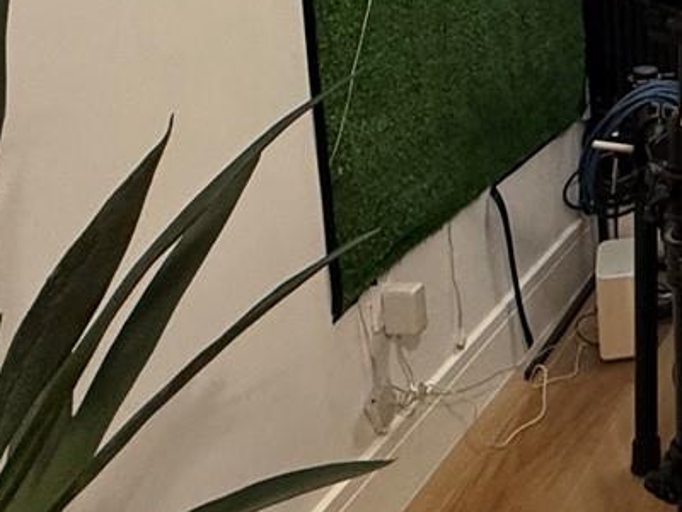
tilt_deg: -8.1
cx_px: 985
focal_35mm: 56
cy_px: -114
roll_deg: -0.2
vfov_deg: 23.6
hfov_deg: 26.4
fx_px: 1103
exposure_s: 1/60
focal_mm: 2.22
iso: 250
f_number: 2.2
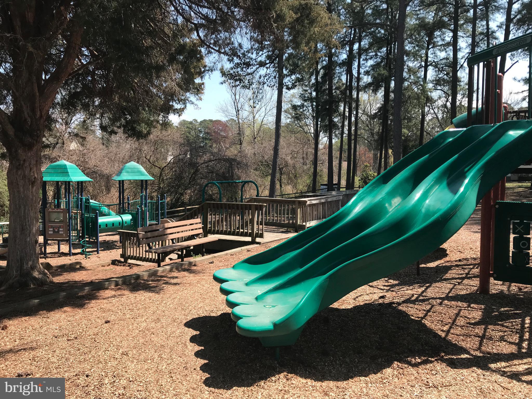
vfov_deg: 49.7
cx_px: 266
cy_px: 200
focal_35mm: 28
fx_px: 430
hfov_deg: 63.4
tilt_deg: -4.8
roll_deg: -1.8
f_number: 1.8
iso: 20
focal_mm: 3.99
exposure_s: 1/1126
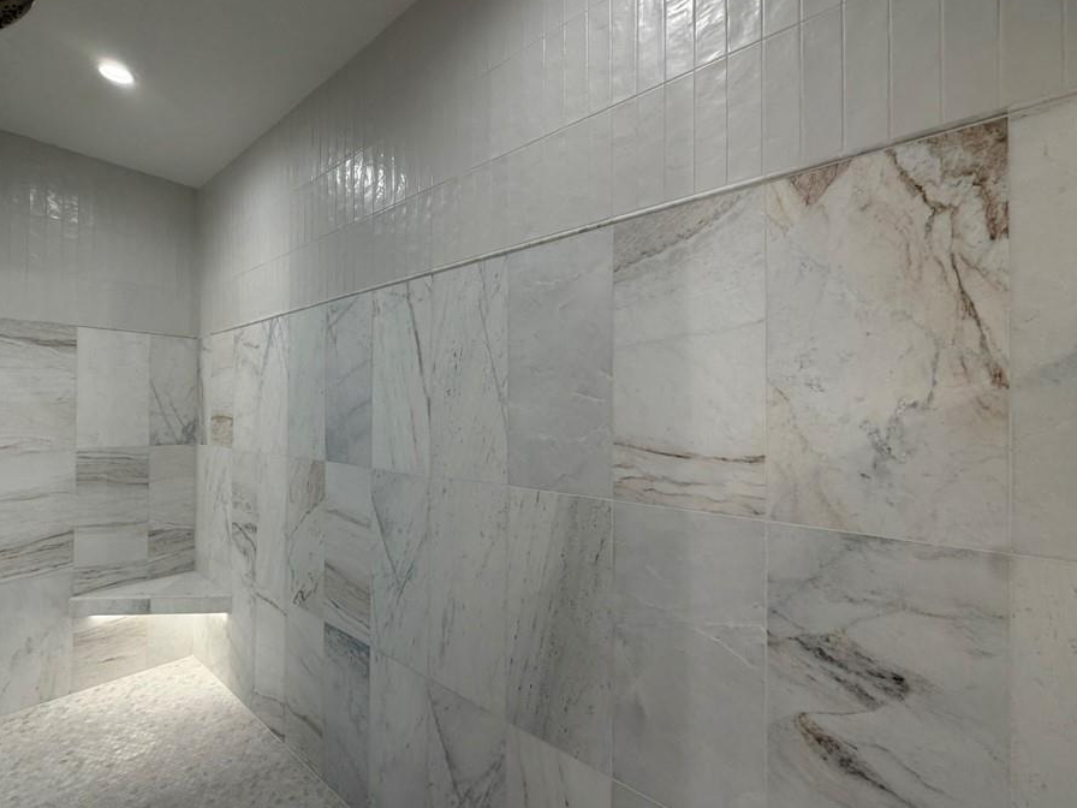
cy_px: 406
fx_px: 498
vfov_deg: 78.1
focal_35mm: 16
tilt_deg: +1.0
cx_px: 501
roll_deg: +0.3
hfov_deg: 94.4
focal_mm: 2.22
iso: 100
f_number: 2.2
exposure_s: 1/120
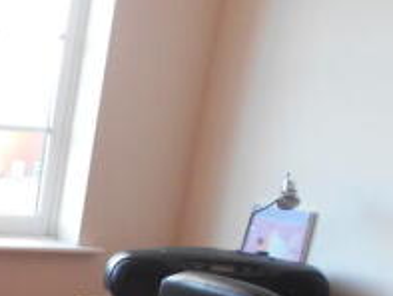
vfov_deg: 17.6
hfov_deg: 21.7
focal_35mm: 77
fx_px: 875
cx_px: -175
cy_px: 415
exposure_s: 1/30
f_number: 3.2
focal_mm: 4.6
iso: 140
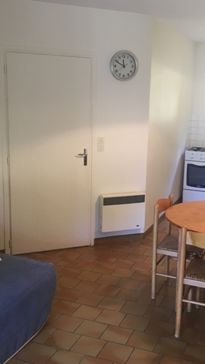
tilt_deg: -10.5
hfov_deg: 27.6
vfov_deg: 47.3
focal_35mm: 43
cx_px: 135
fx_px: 415
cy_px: 182
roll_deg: -2.7
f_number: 2.2
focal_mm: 4.15
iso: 80
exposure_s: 1/33
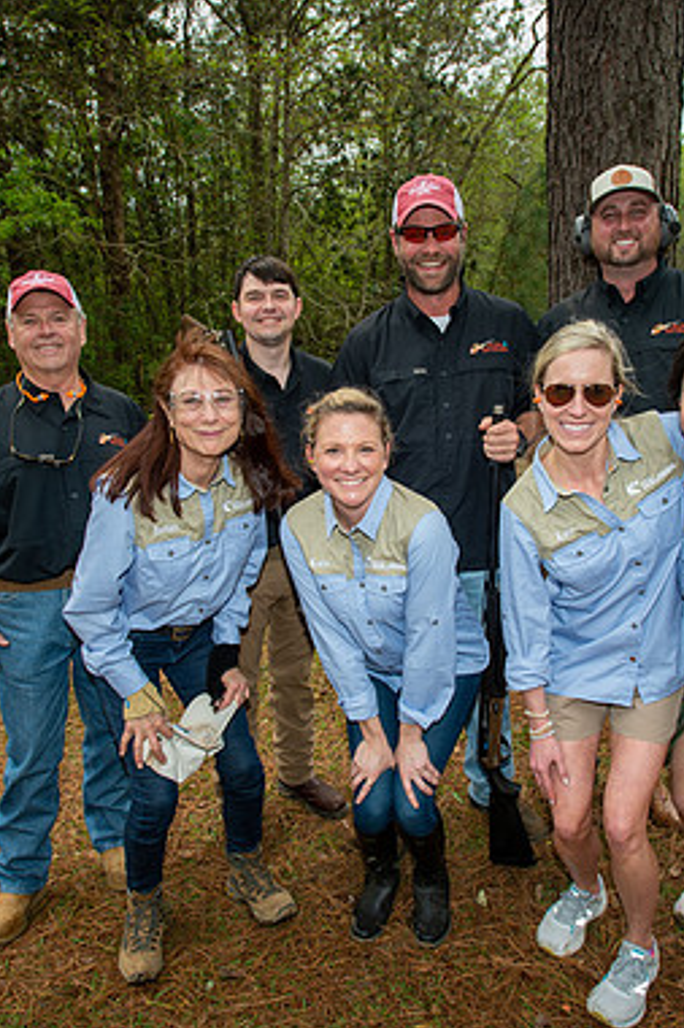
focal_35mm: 29
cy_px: 517
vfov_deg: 63.7
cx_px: 370
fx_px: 827
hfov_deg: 44.9
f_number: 5.6
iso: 125
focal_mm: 19
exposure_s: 1/160
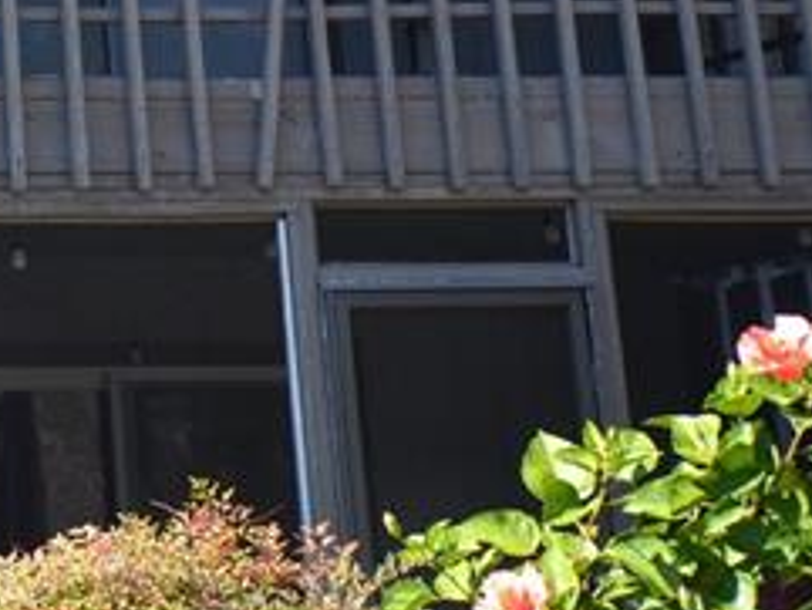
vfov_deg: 13.2
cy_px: -84
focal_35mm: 110
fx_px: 2582
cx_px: -805
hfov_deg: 14.7
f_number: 6.3
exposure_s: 1/160
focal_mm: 18
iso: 200
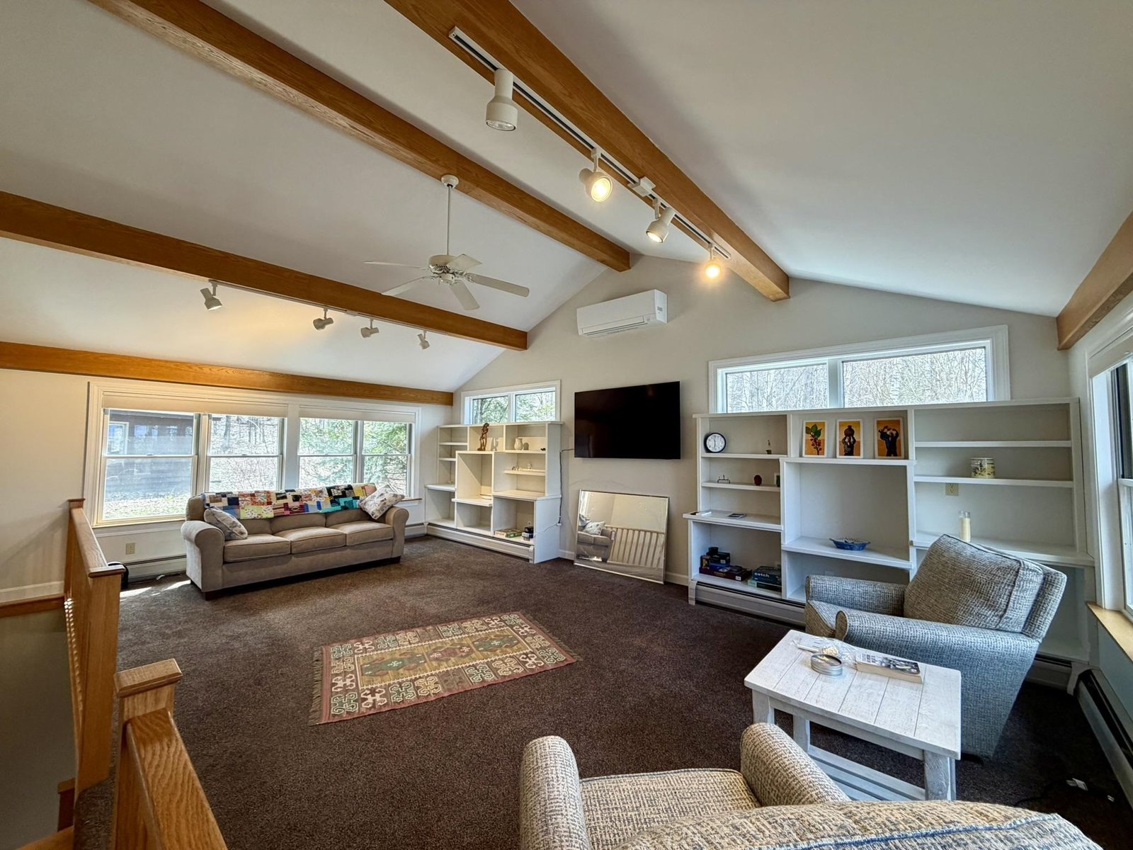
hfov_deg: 102.1
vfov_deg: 85.7
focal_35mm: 14
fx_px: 458
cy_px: 425
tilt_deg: +2.3
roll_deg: -0.2
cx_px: 566
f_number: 2.2
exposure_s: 1/120
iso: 200
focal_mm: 2.22
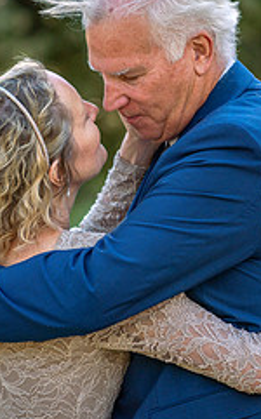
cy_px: 188
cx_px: 99
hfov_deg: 3.4
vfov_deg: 5.5
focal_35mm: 381
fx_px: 4349
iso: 100
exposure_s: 1/800
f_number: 3.5
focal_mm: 200
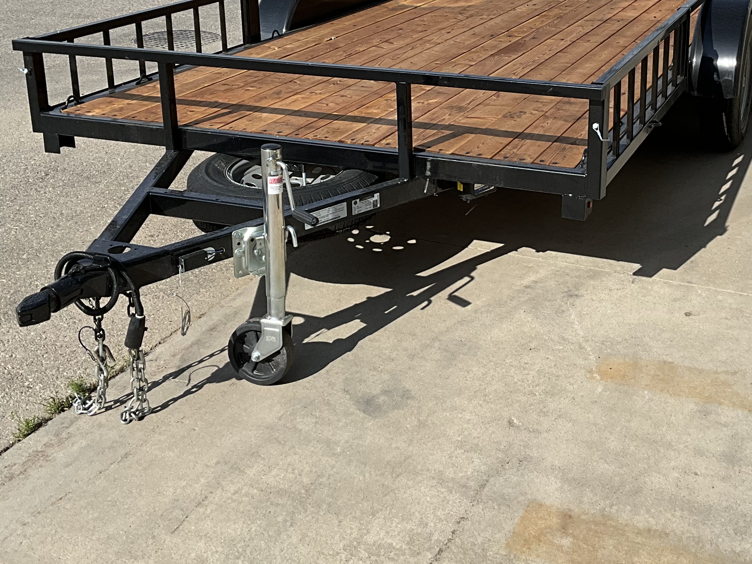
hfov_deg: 39.4
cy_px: 143
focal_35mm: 48
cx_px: 464
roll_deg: -0.8
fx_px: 1043
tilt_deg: -17.3
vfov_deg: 29.8
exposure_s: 1/2320
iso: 25
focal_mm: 3
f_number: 1.8
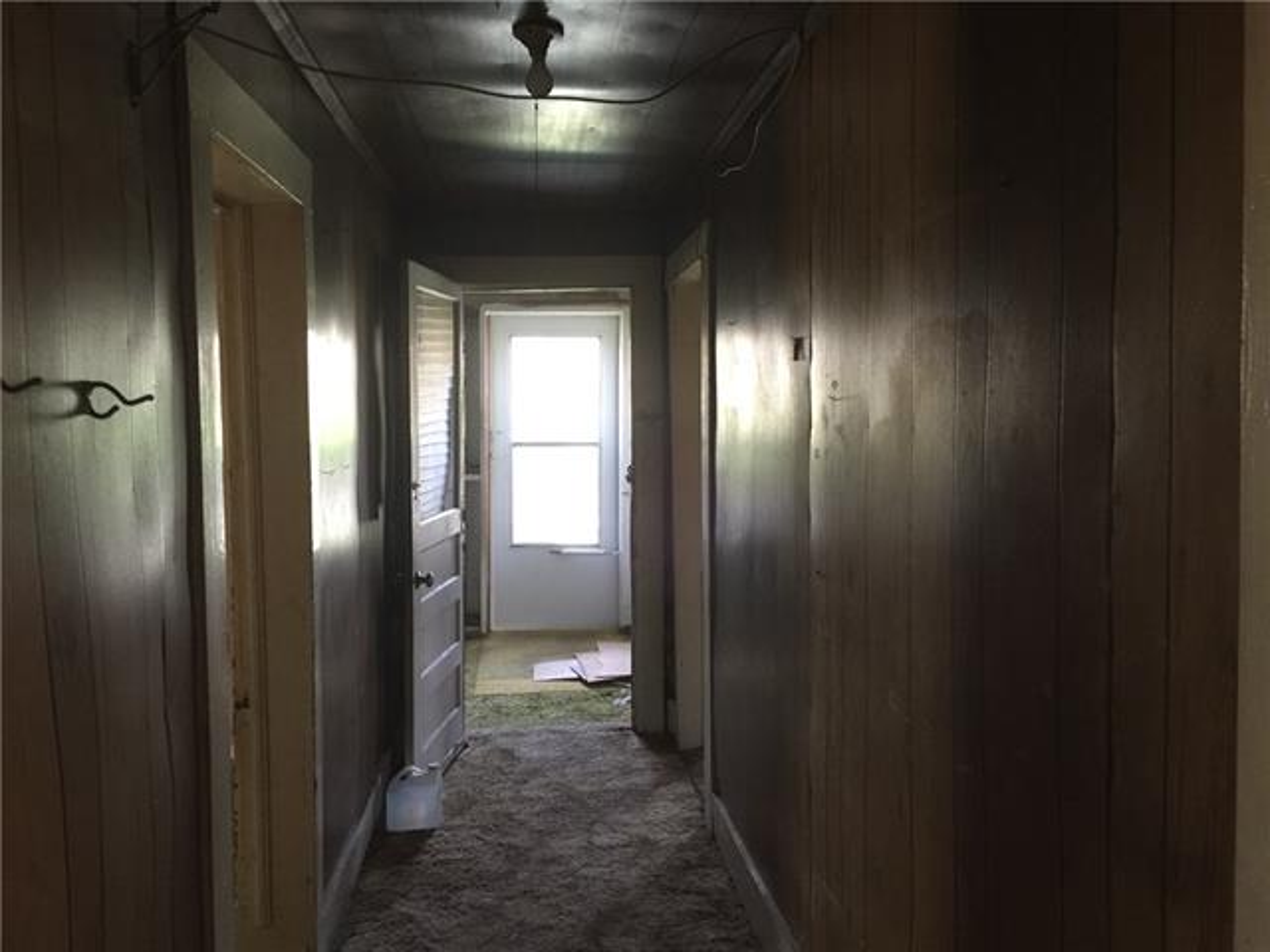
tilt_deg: -4.5
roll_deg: -0.8
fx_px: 1064
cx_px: 635
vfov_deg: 48.2
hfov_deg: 61.7
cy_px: 476
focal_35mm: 29
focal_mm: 4.15
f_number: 2.2
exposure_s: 1/15
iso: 125
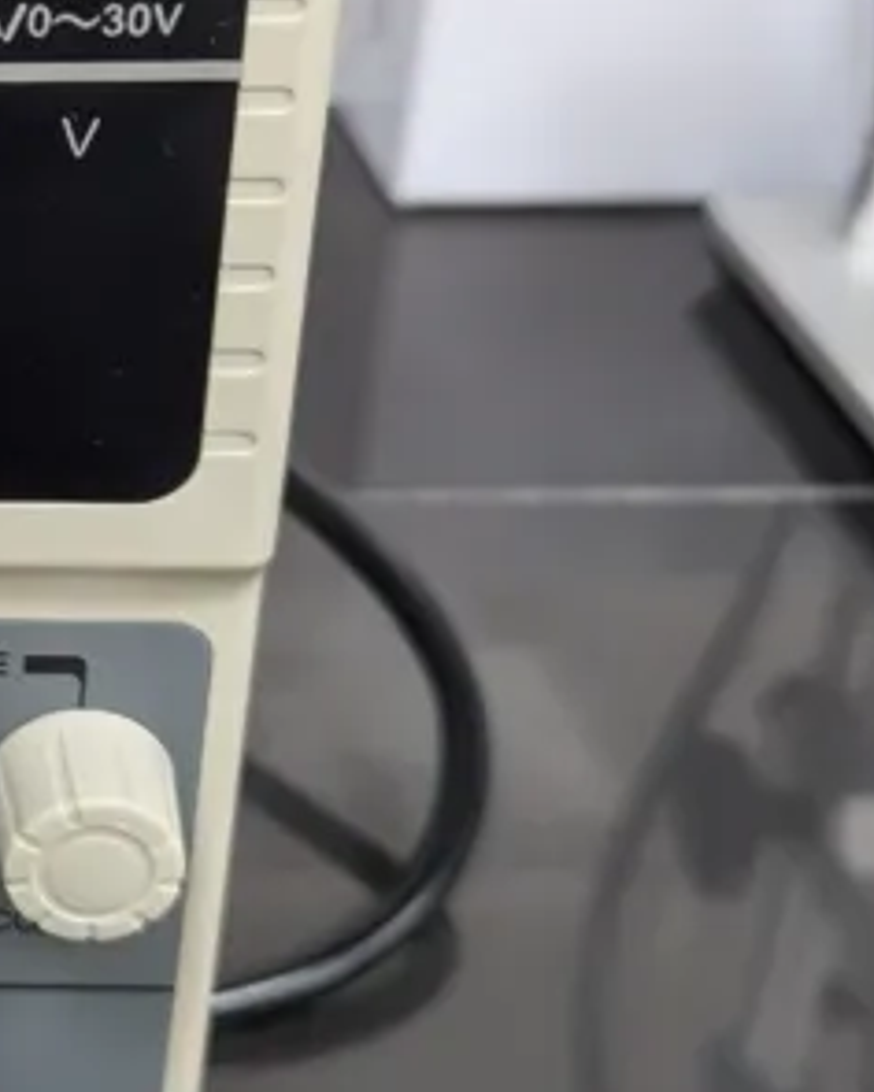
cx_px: -433
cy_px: 337
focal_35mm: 81
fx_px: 2619
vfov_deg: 23.4
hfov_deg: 17.1
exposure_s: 1/23.8
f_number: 1.85
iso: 68
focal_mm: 6.81
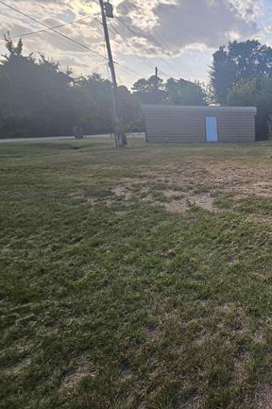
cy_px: 186
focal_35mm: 20
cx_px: 278
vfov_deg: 83.8
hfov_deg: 49.3
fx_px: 227
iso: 50
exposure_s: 1/1073
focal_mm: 2.2
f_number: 2.2
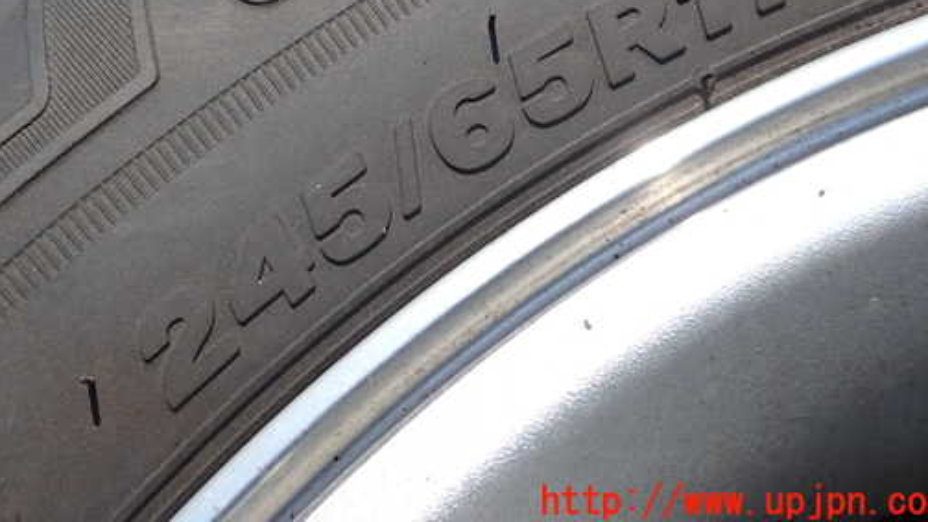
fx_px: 960
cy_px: 111
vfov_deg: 29.8
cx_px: 404
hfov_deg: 51.5
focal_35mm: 39
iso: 100
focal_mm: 5.4
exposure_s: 1/1000
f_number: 3.2
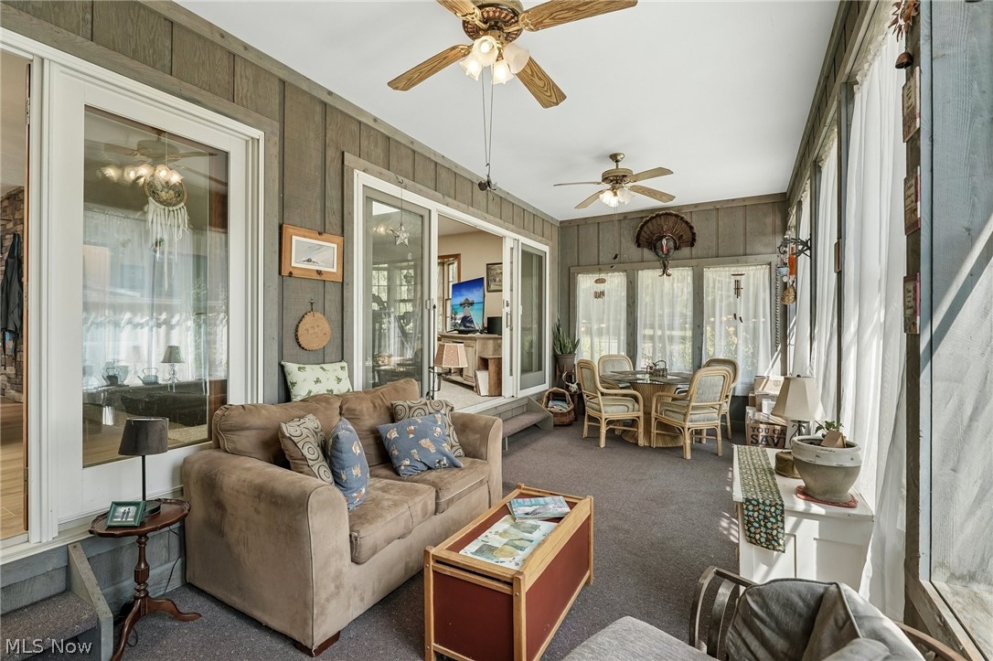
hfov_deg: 100.4
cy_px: 330
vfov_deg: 77.3
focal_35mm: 15
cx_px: 496
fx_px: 414
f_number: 6.3
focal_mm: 15
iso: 250
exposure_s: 1/30
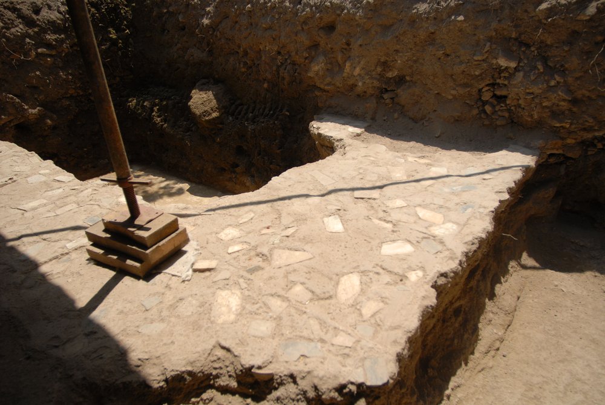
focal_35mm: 21
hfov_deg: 81.1
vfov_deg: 59.6
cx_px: 302
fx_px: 353
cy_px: 202
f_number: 3.5
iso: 200
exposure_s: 1/2000
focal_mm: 14
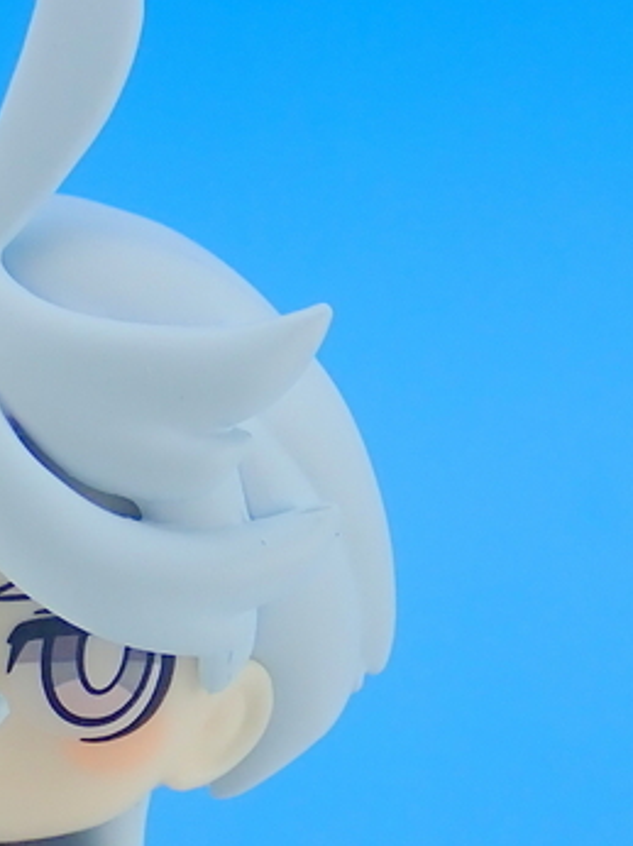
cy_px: 1012
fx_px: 5932
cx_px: 20
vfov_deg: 8.1
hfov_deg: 6.1
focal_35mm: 243
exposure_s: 1/20
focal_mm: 14.62
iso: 100
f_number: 4.3
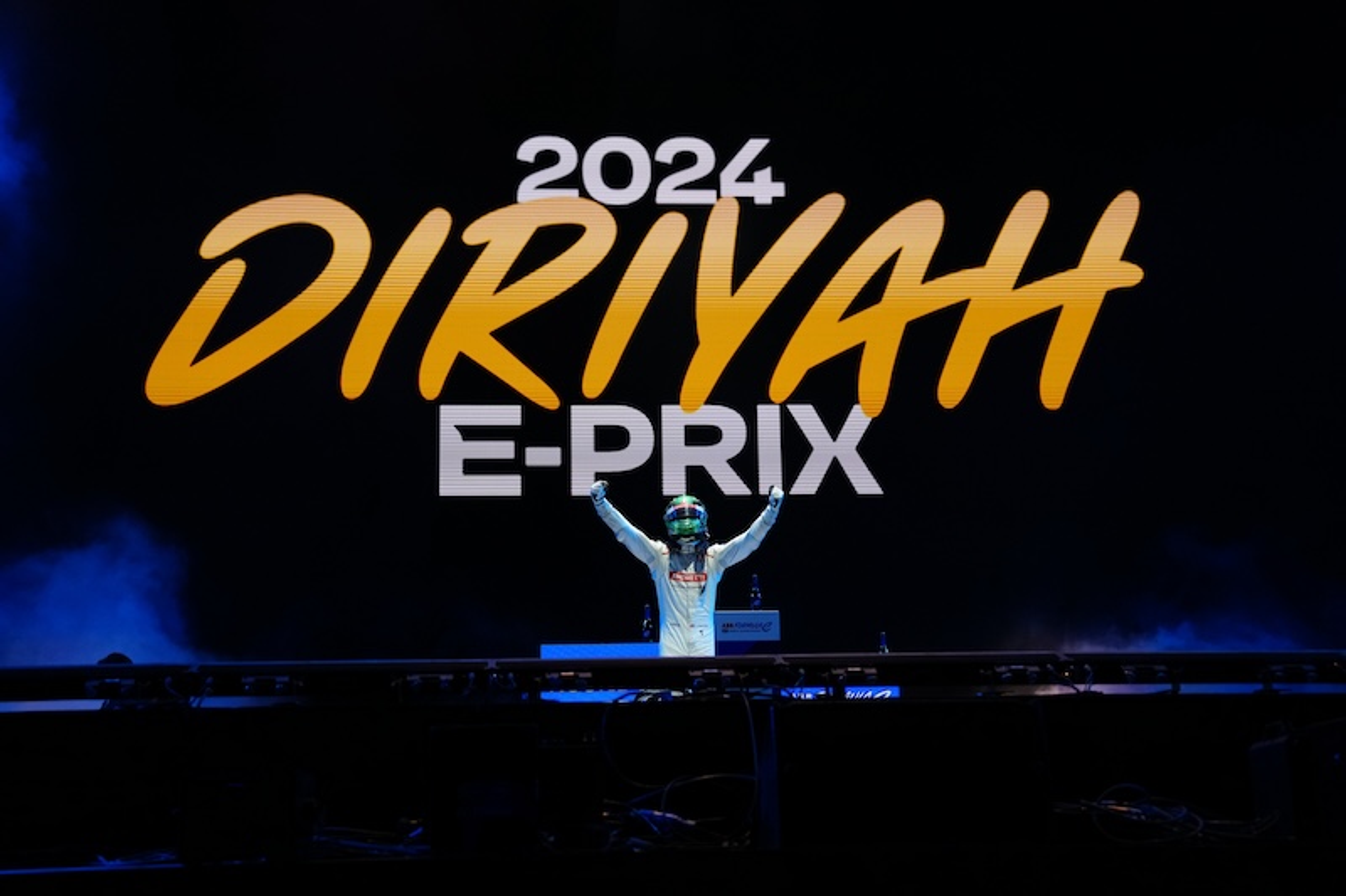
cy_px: 448
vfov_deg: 27.0
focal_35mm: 50
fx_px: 1869
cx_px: 673
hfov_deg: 39.6
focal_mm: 50
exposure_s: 1/640
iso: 1600
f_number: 2.8
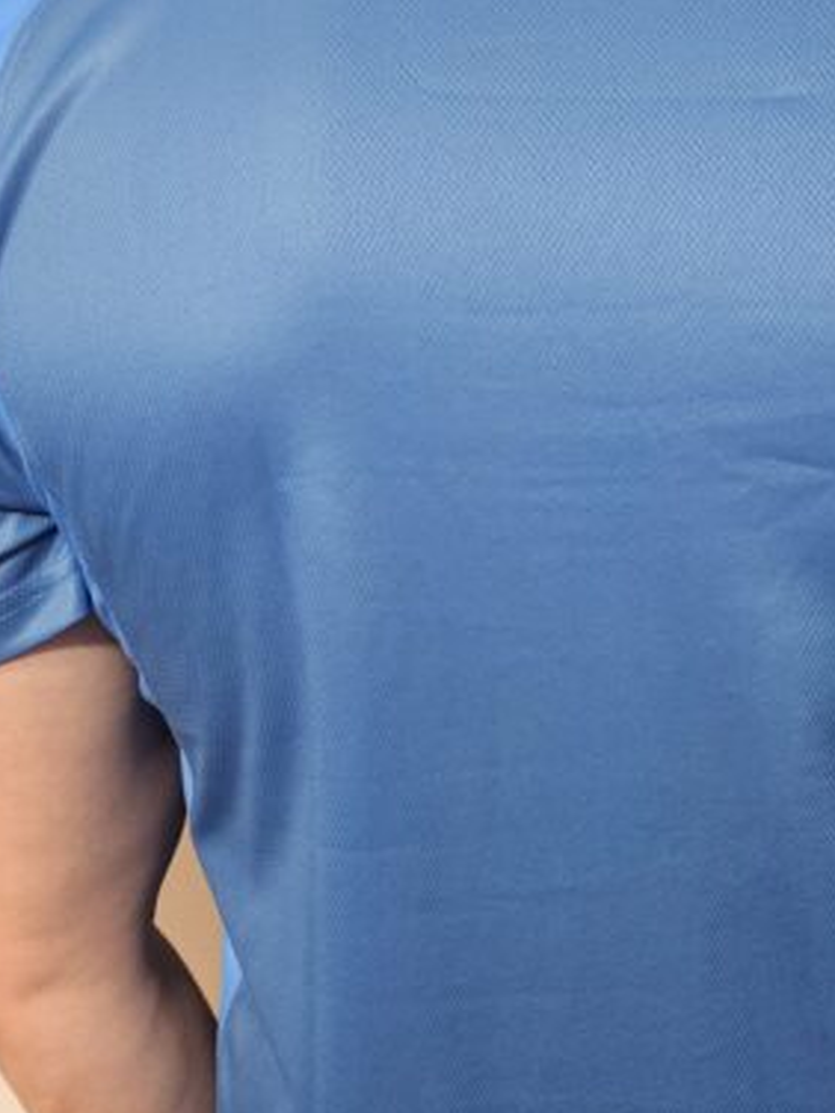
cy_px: 844
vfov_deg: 37.9
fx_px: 1576
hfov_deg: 29.2
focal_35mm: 49
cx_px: 622
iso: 500
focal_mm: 6.3
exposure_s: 1/101
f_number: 1.7
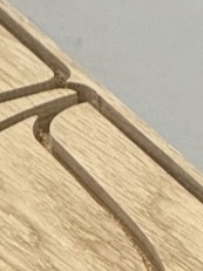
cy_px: 546
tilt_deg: -27.0
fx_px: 6504
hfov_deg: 1.8
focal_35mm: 831
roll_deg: +0.5
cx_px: 108
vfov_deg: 2.4
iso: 200
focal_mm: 15.66
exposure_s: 1/100
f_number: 2.8
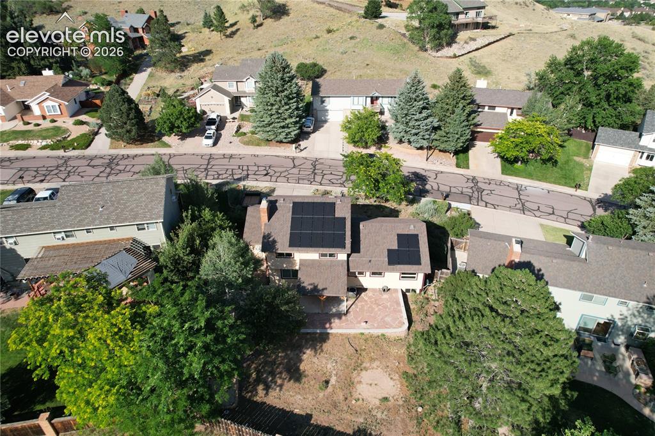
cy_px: 218
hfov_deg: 78.6
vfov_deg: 57.2
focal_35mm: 22
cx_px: 328
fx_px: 400
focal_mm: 8.38
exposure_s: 1/1600
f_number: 2.8
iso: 130
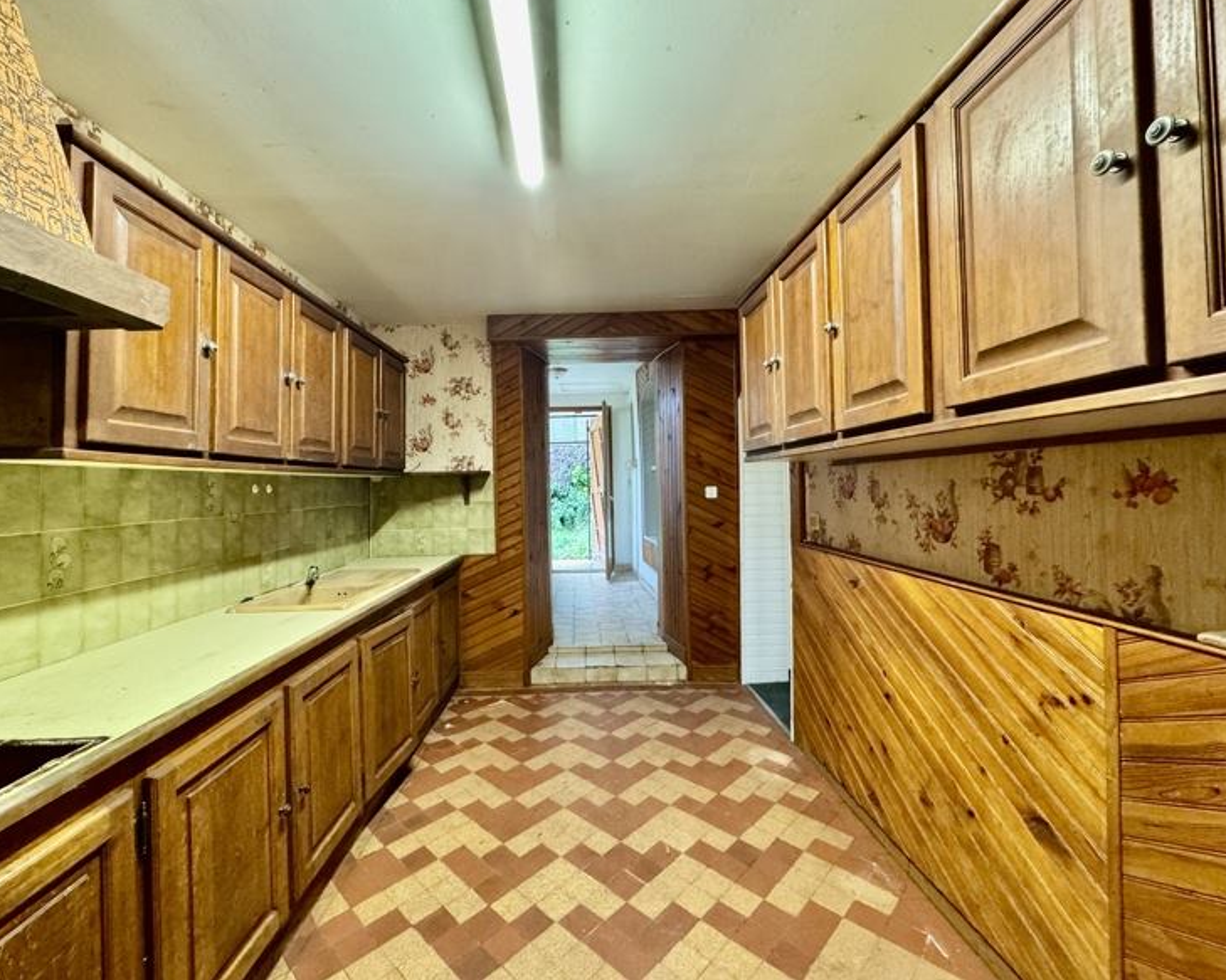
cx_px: 585
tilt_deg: +1.2
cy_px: 477
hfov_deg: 96.7
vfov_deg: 84.0
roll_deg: +1.5
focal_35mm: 15
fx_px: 544
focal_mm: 2.22
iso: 640
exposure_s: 1/50
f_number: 2.2
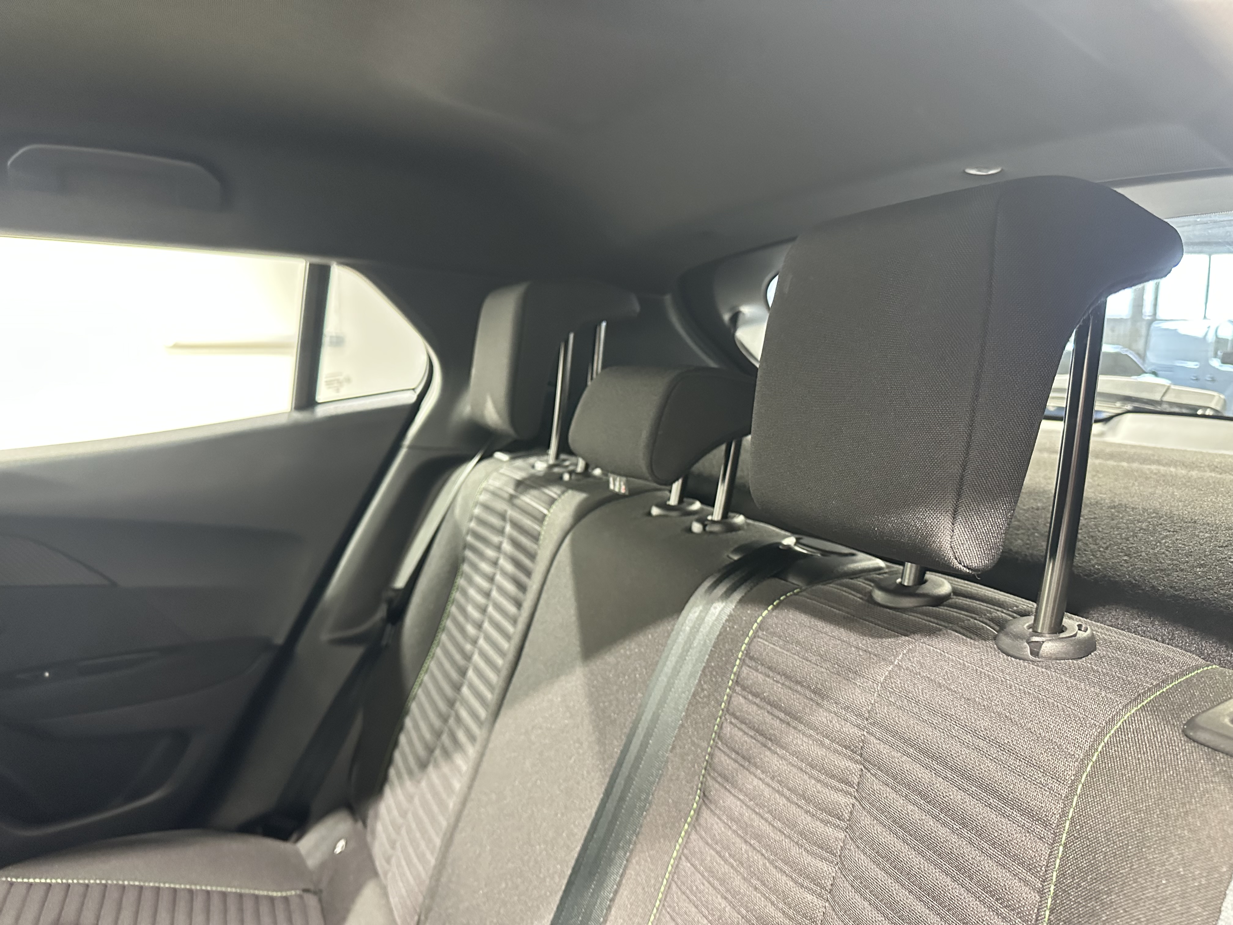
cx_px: 616
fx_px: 855
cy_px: 462
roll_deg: -2.7
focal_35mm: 24
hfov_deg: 71.6
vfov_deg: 56.8
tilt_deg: -7.3
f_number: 1.78
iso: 800
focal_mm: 6.86
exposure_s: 1/33
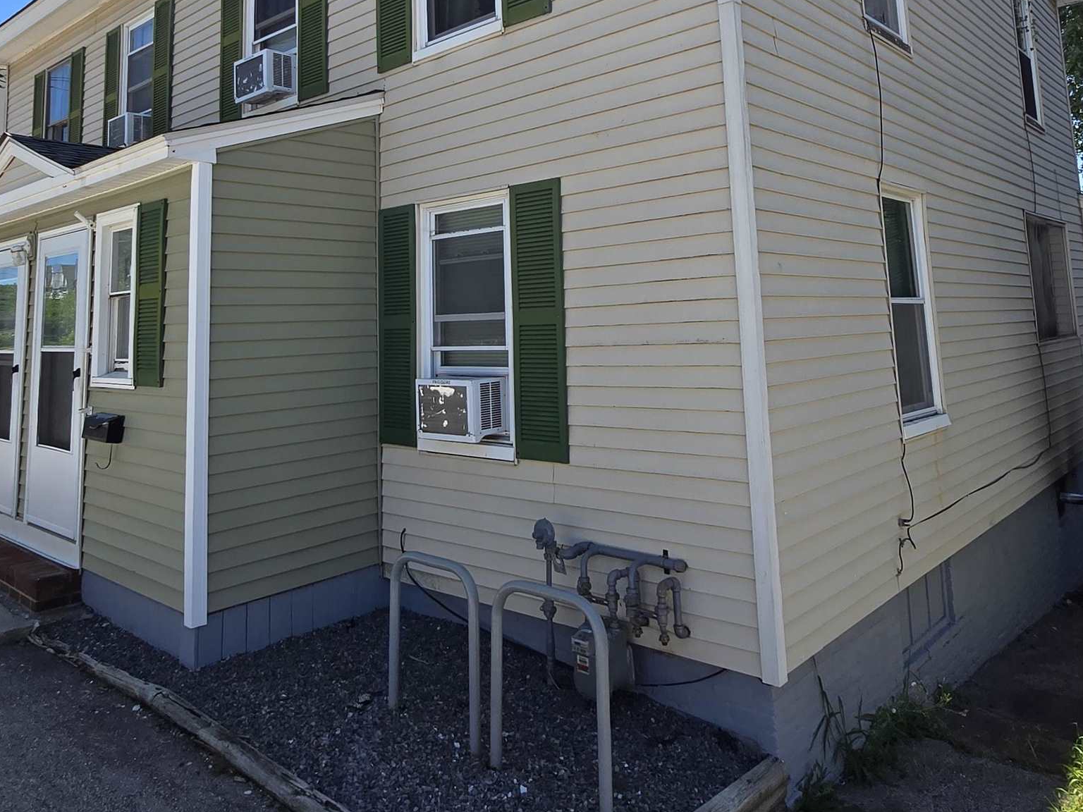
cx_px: 514
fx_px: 813
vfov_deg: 51.0
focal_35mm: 26
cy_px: 210
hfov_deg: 67.3
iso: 25
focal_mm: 1.7
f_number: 2.2
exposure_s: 1/724
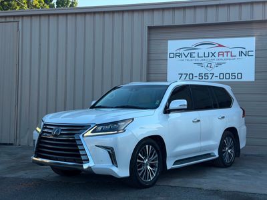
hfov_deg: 39.7
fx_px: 370
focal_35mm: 48
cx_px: 134
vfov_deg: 30.3
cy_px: 100
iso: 64
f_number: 1.78
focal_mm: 6.76
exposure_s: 1/1678
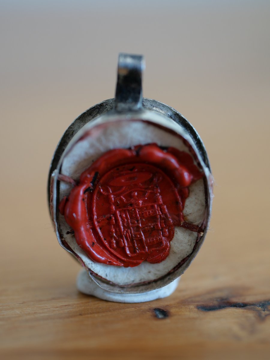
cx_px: 135
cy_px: 180
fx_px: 624
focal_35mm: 60
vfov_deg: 32.2
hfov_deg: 24.4
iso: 320
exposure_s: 1/60
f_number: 2.8
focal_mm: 30
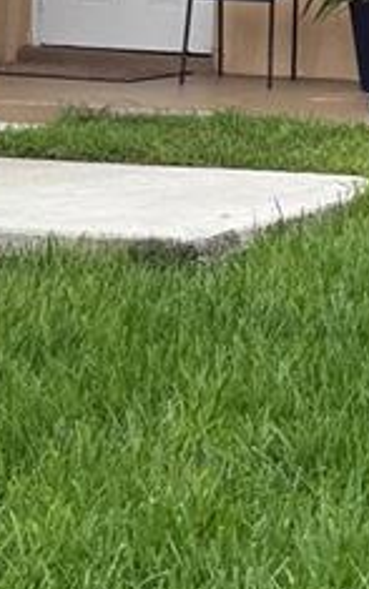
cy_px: -35
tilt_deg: -0.4
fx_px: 2090
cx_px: 813
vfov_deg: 15.7
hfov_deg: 9.3
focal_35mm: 130
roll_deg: -3.4
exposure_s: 1/2611
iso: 80
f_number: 1.78
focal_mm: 6.76
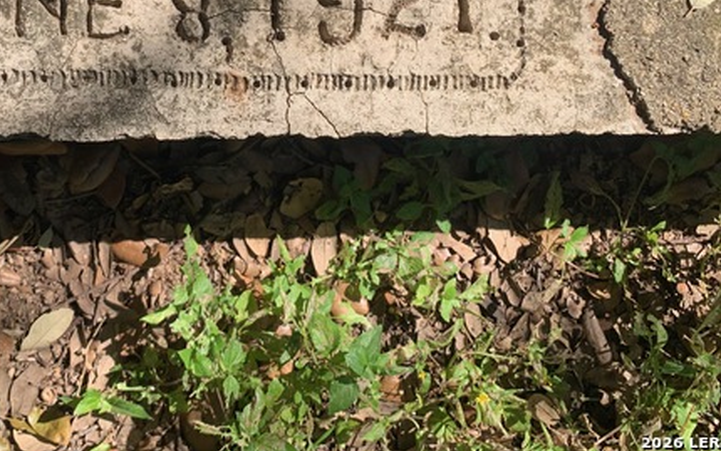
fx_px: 806
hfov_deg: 47.4
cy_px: 50
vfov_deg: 30.0
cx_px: 238
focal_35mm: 41
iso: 25
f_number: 1.8
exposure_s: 1/1032
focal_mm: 4.25
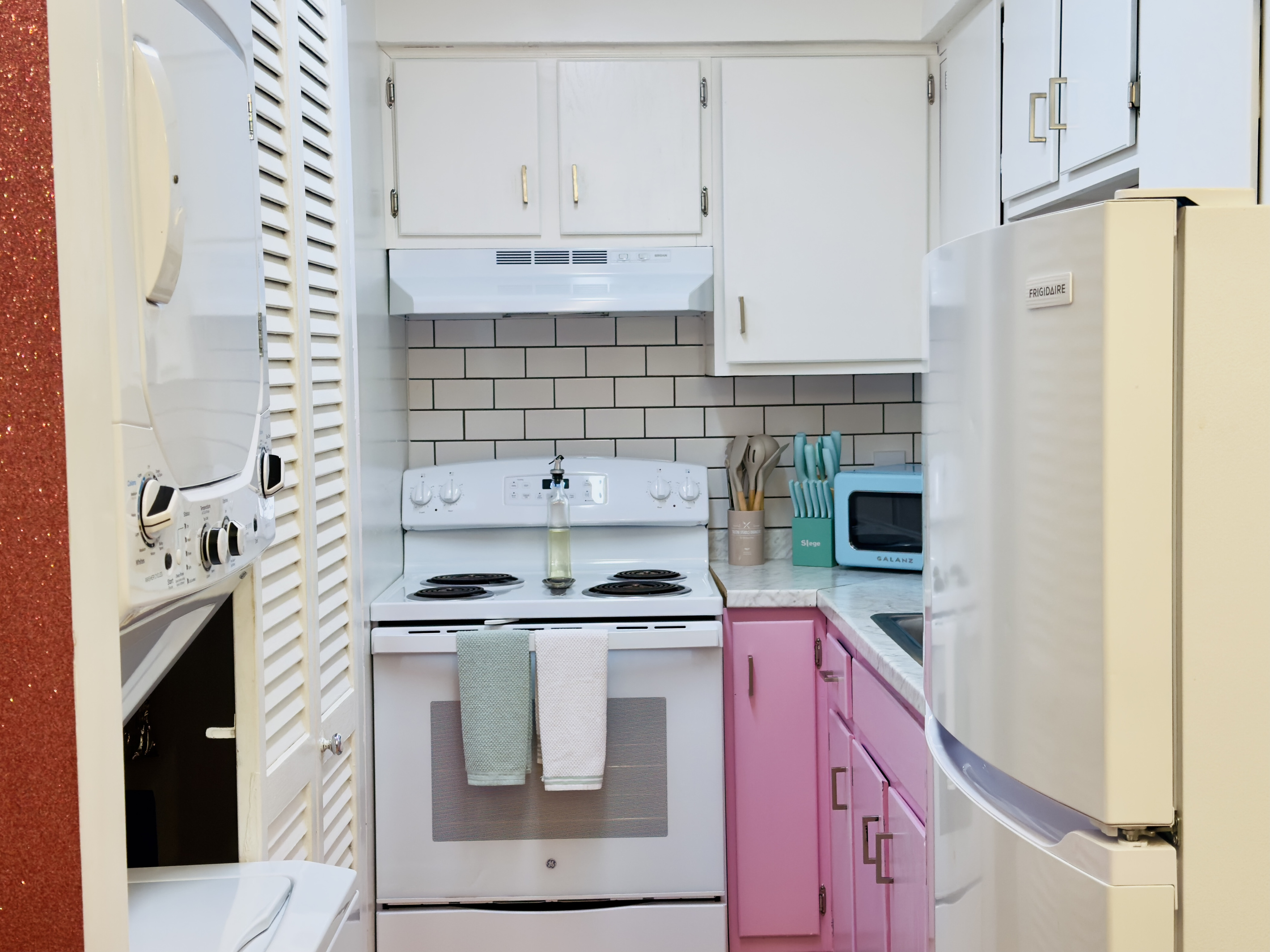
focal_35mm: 46
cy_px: 476
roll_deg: +0.9
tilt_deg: -3.3
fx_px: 1688
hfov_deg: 41.2
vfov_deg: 31.5
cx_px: 635
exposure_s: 1/120
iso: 64
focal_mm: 6.76
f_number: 1.78
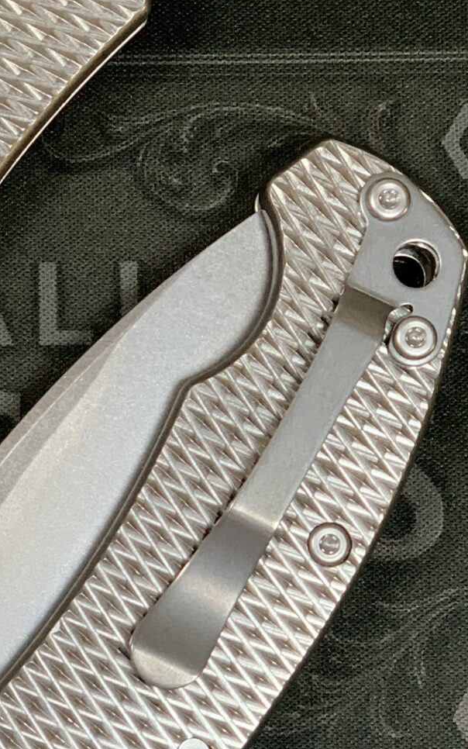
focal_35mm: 146
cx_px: -113
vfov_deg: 14.3
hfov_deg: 8.9
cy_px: 516
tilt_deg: -87.6
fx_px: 2979
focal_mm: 6
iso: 80
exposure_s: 1/50
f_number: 2.4
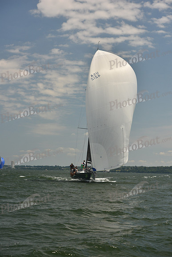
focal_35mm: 70
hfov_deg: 19.5
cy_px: 128
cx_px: 86
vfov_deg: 28.8
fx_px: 501
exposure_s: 1/1250
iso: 320
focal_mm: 70
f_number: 6.3
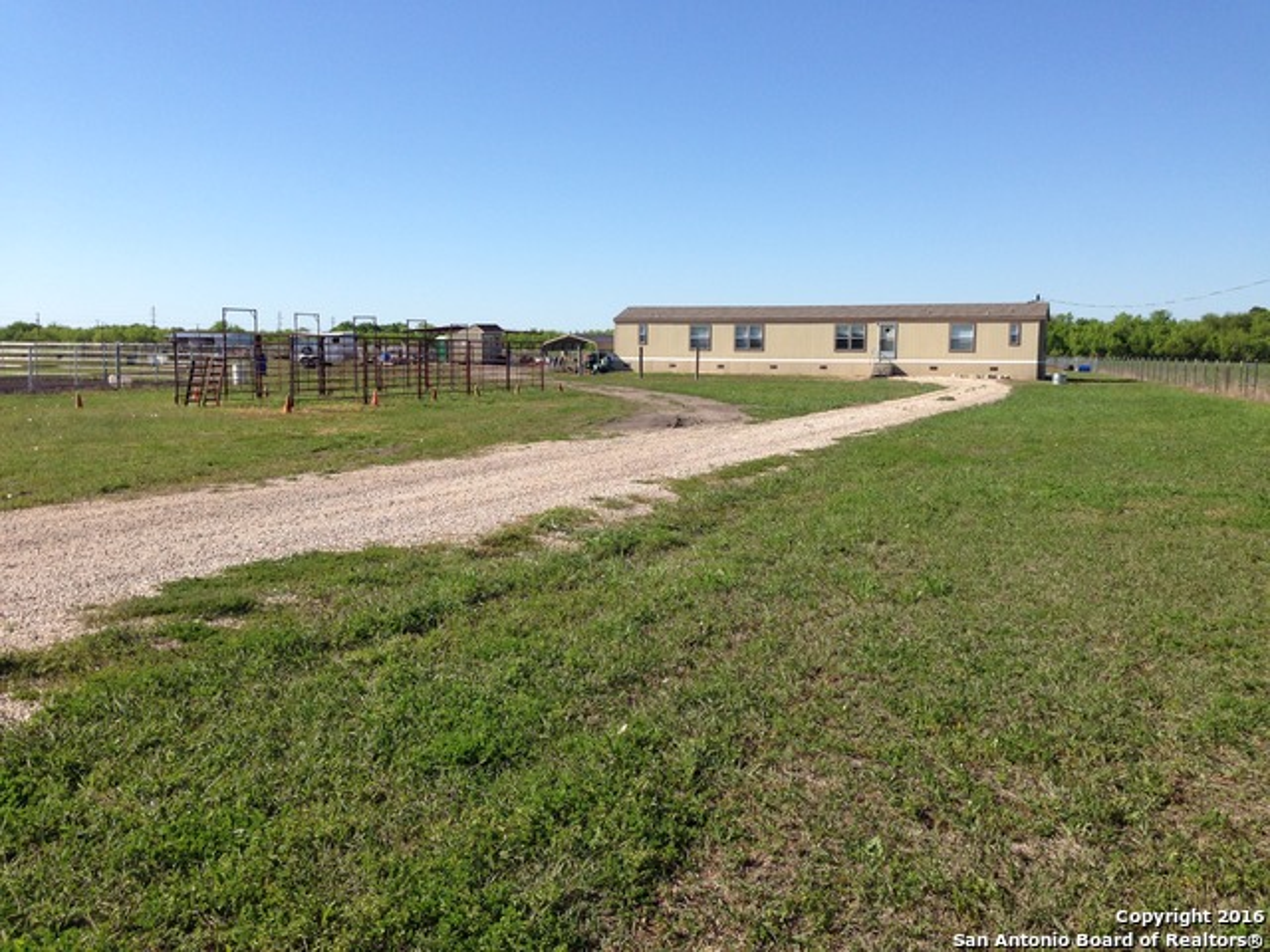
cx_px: 635
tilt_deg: -4.0
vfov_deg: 42.9
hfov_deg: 55.4
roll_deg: -0.2
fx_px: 1211
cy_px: 476
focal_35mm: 33
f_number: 2.4
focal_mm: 4.12
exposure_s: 1/1466
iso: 50
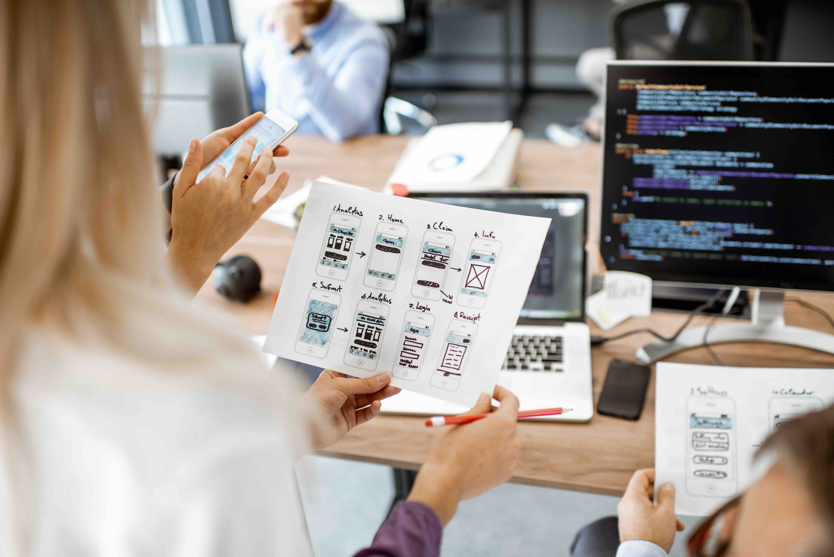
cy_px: 278
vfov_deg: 37.9
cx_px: 417
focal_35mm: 35
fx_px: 811
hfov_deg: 54.4
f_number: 2
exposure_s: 1/200
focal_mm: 35
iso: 400
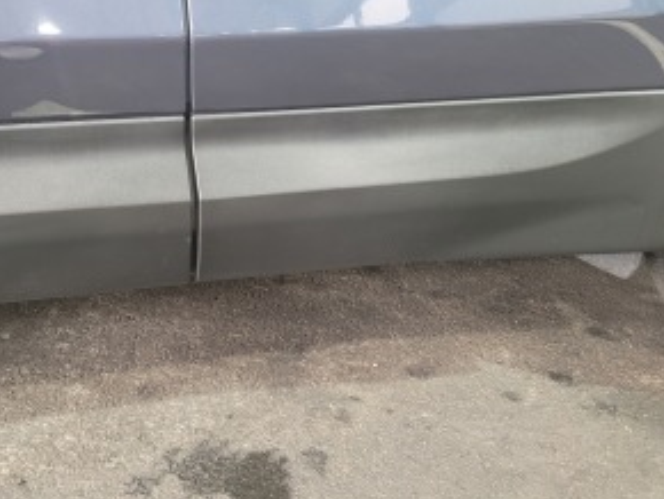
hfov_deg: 57.8
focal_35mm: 31
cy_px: 231
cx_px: 261
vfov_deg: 45.5
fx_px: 595
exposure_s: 1/40
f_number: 1.8
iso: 640
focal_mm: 7
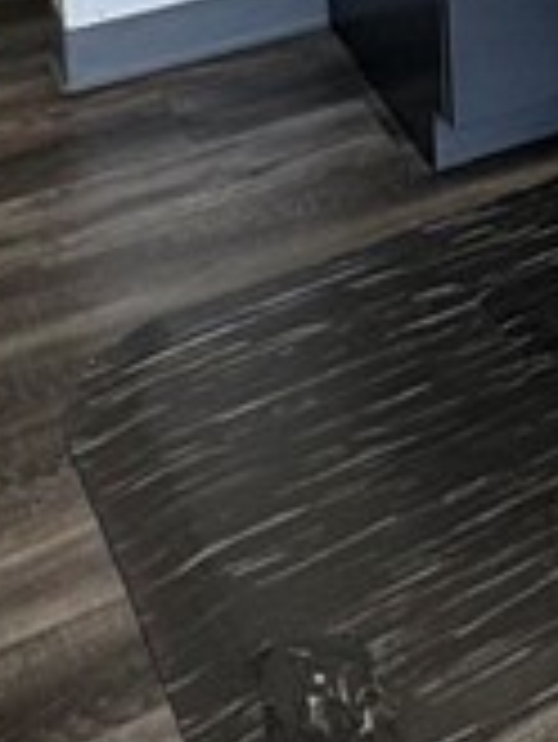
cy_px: -535
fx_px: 1867
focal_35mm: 87
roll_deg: -2.6
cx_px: 1300
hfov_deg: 13.2
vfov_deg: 18.4
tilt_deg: -9.7
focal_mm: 2.22
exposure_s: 1/120
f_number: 2.2
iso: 100
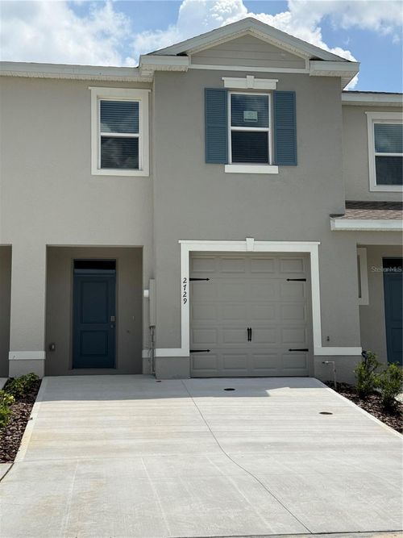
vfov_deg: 39.7
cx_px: 202
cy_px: 269
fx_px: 745
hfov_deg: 30.3
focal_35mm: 48
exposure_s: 1/9901
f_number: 1.78
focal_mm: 6.76
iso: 80
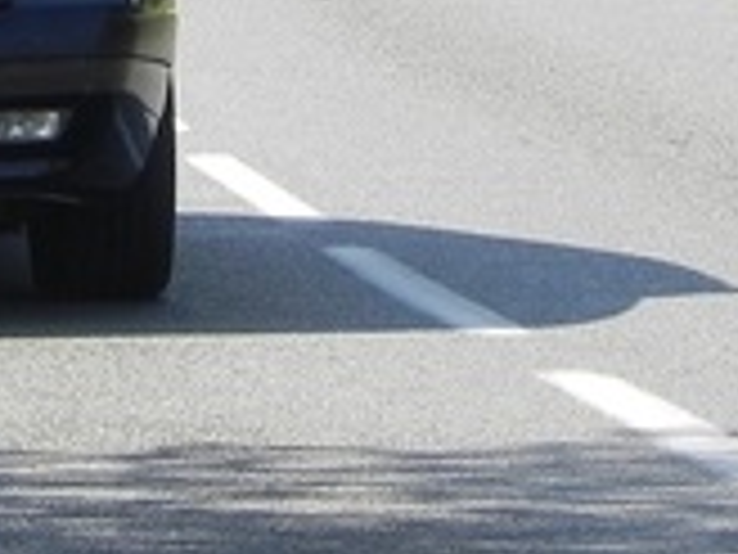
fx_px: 15329
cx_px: -310
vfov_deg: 2.1
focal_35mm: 719
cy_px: -185
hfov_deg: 2.8
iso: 160
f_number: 5.6
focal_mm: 32.7
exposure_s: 1/292
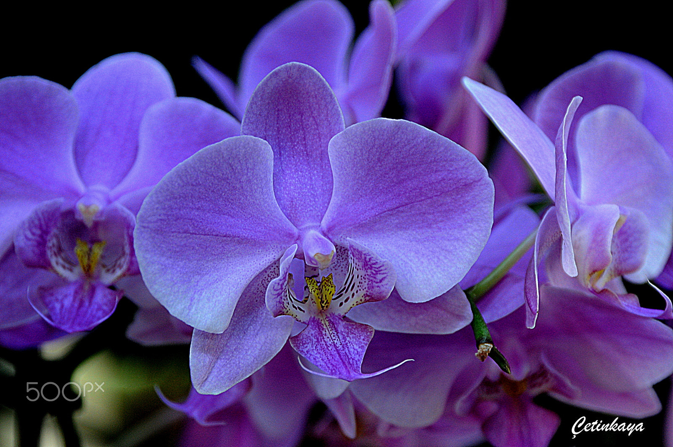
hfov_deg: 11.4
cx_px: 336
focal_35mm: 180
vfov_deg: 7.6
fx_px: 3361
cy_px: 224
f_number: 5.6
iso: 560
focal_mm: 120
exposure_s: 1/30
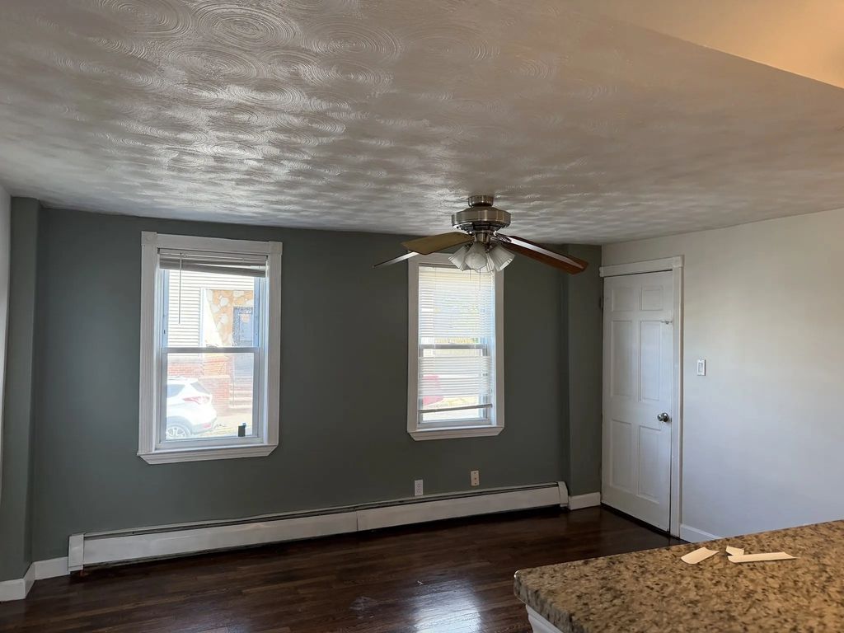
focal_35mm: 24
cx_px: 422
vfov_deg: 56.8
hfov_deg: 71.6
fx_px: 585
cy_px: 316
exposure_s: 1/159
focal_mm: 6.76
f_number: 1.78
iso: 200
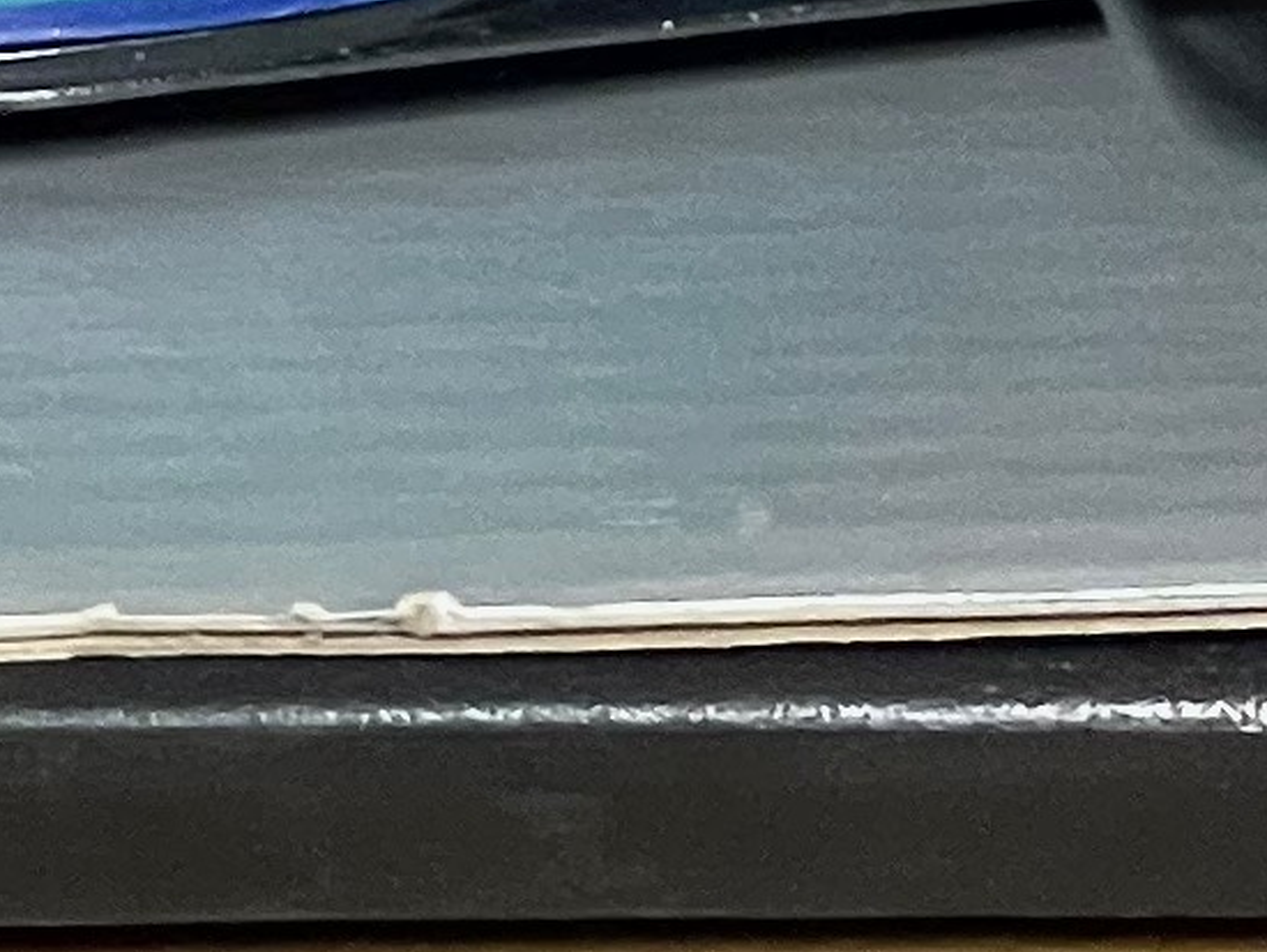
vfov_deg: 3.9
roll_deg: +2.0
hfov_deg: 5.2
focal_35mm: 381
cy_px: -1189
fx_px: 13951
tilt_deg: -26.1
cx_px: -456
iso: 500
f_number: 2
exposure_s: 1/50
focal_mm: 6
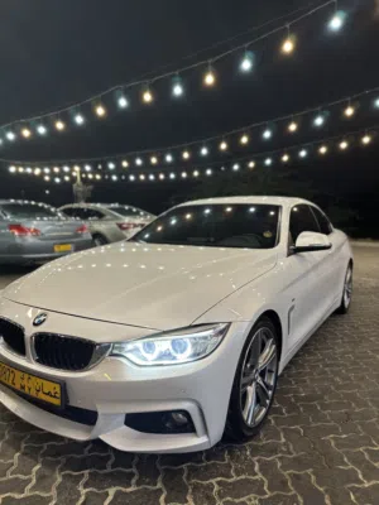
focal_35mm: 24
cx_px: 190
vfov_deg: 71.6
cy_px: 252
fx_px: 350
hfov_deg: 56.8
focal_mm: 6.86
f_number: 1.78
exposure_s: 1/100
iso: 125
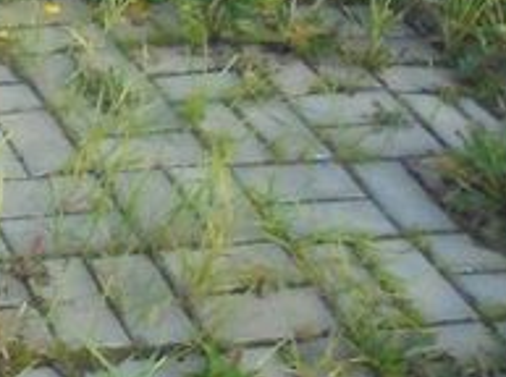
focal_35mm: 108
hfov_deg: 16.4
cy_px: 34
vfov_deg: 13.5
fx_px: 1576
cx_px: -291
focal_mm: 4.6
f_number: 3.5
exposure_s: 1/250
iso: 160
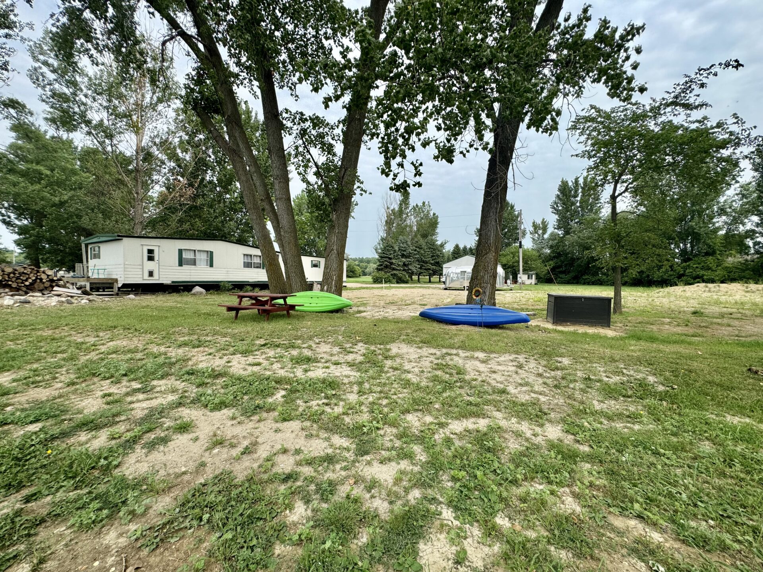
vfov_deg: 85.7
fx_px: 309
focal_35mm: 14
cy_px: 286
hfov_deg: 102.1
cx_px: 382
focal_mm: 2.22
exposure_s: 1/980
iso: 50
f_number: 2.2
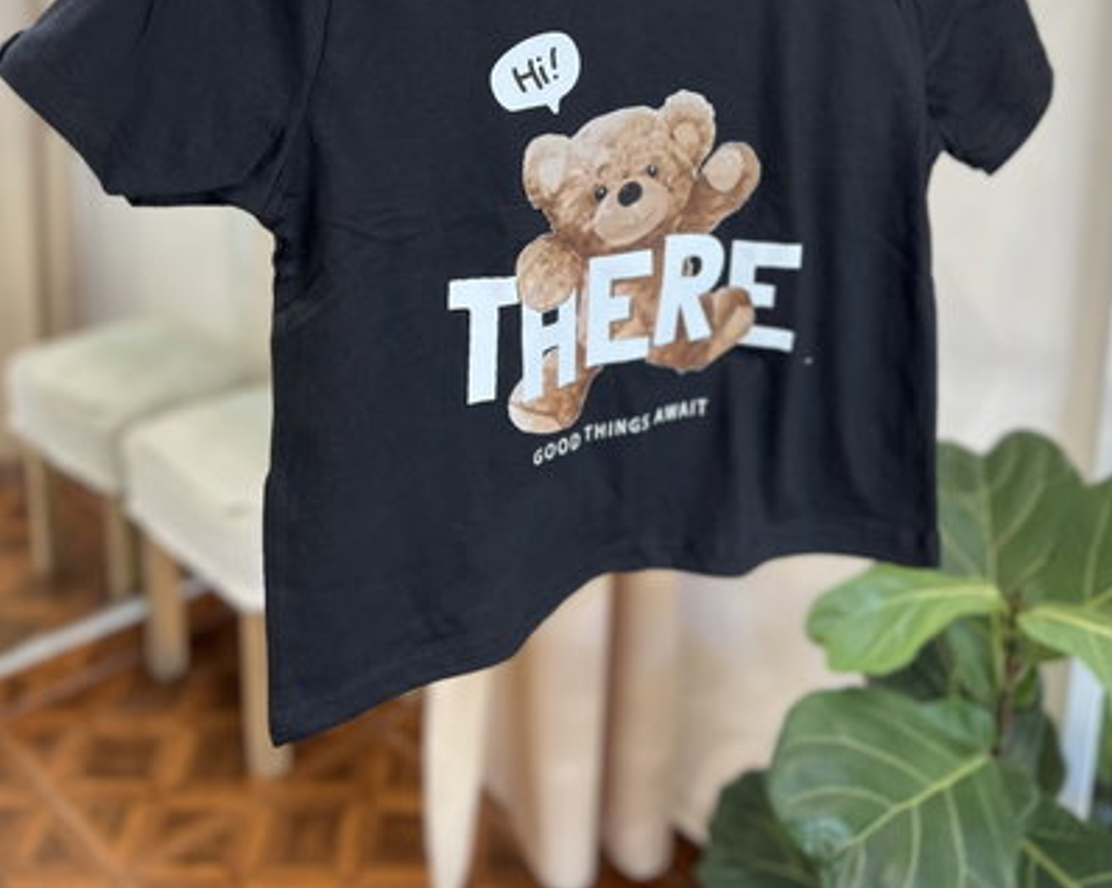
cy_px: 149
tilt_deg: -10.4
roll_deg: -2.1
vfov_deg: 41.1
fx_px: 1118
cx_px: 556
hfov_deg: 52.9
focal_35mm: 34
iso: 125
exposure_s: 1/99
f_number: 1.5
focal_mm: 5.7
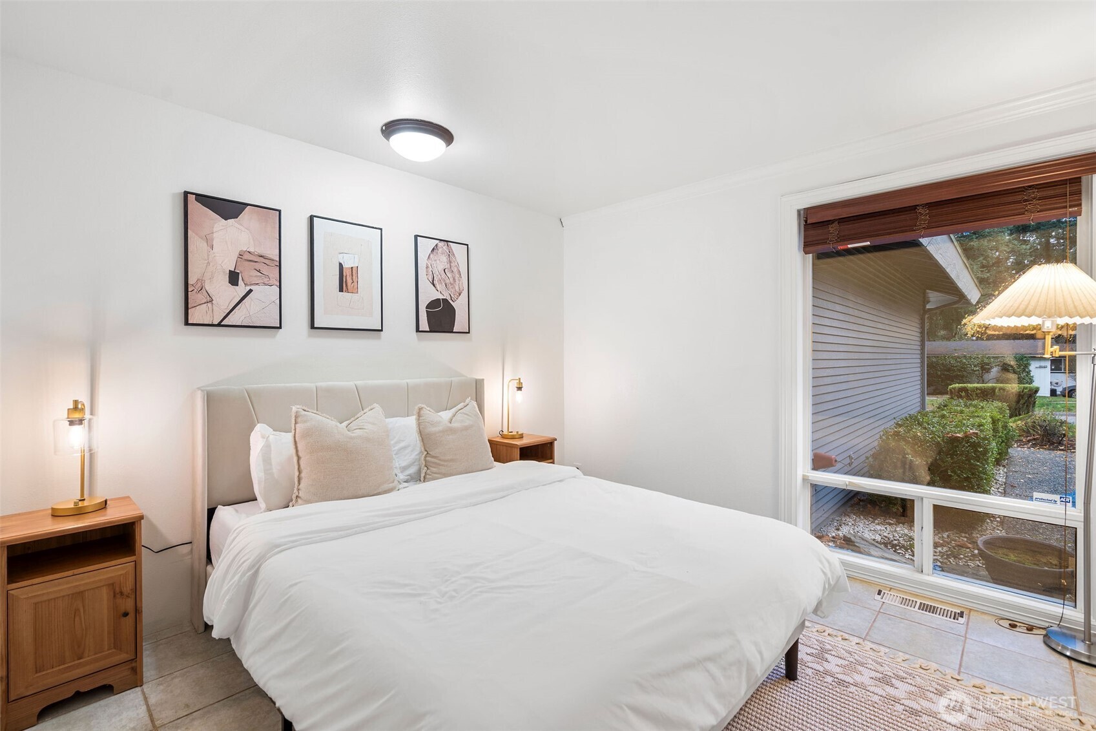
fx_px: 487
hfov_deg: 96.7
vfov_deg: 73.7
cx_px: 548
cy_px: 366
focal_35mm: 16
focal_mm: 16
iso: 320
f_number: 7.1
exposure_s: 1/2.5
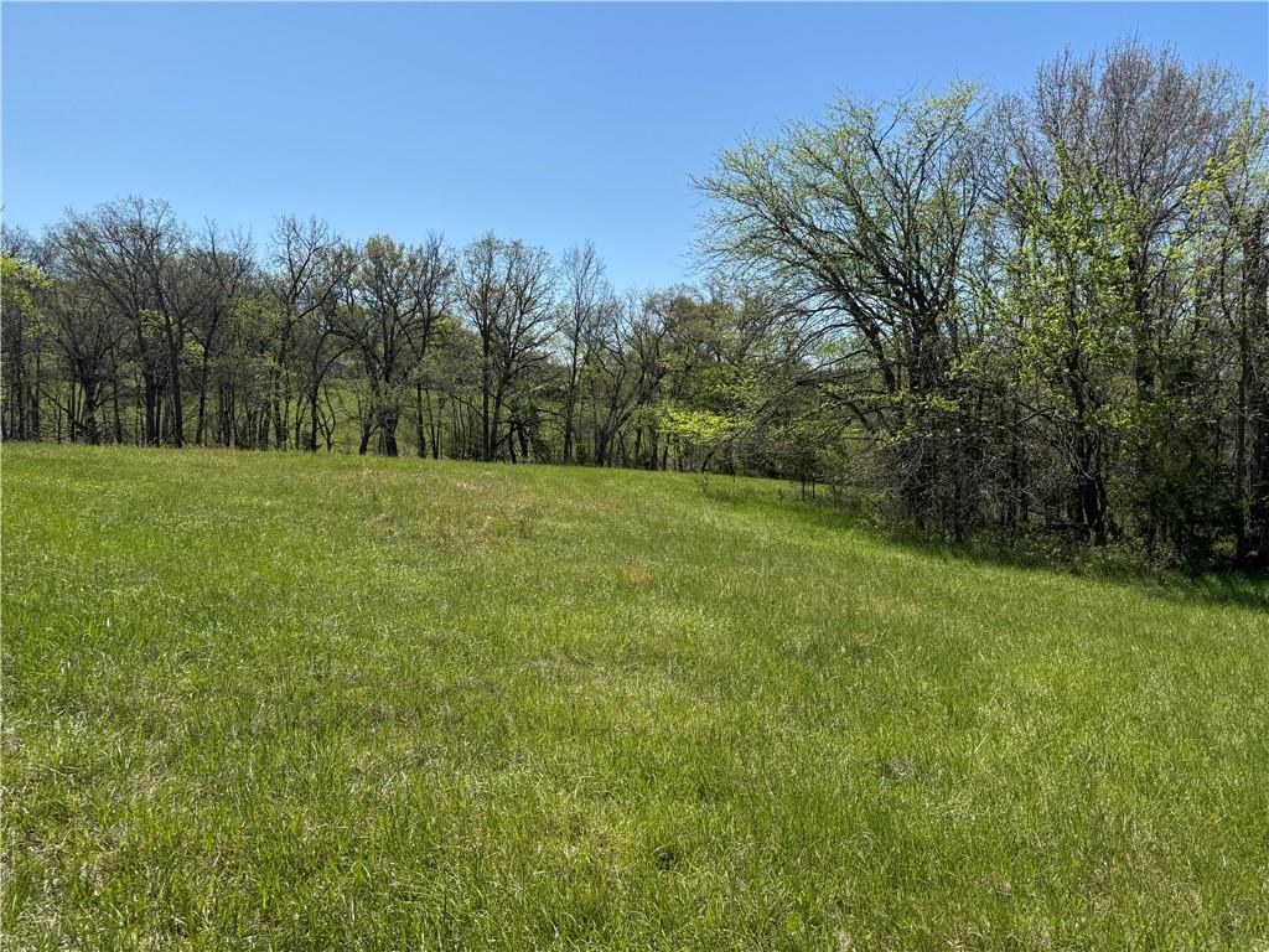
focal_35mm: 24
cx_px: 634
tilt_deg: -5.9
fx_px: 880
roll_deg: -1.2
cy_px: 476
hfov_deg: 71.6
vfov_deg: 56.8
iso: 80
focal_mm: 6.76
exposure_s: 1/4310
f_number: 1.78
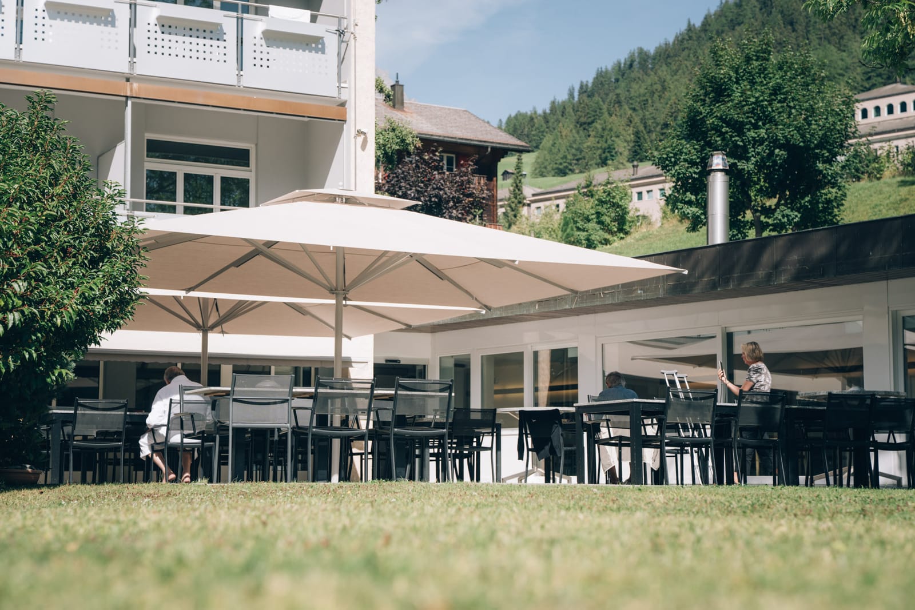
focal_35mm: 70
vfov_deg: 19.5
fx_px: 1779
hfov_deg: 28.8
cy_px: 305
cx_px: 458
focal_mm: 70
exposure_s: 1/400
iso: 100
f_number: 4.5
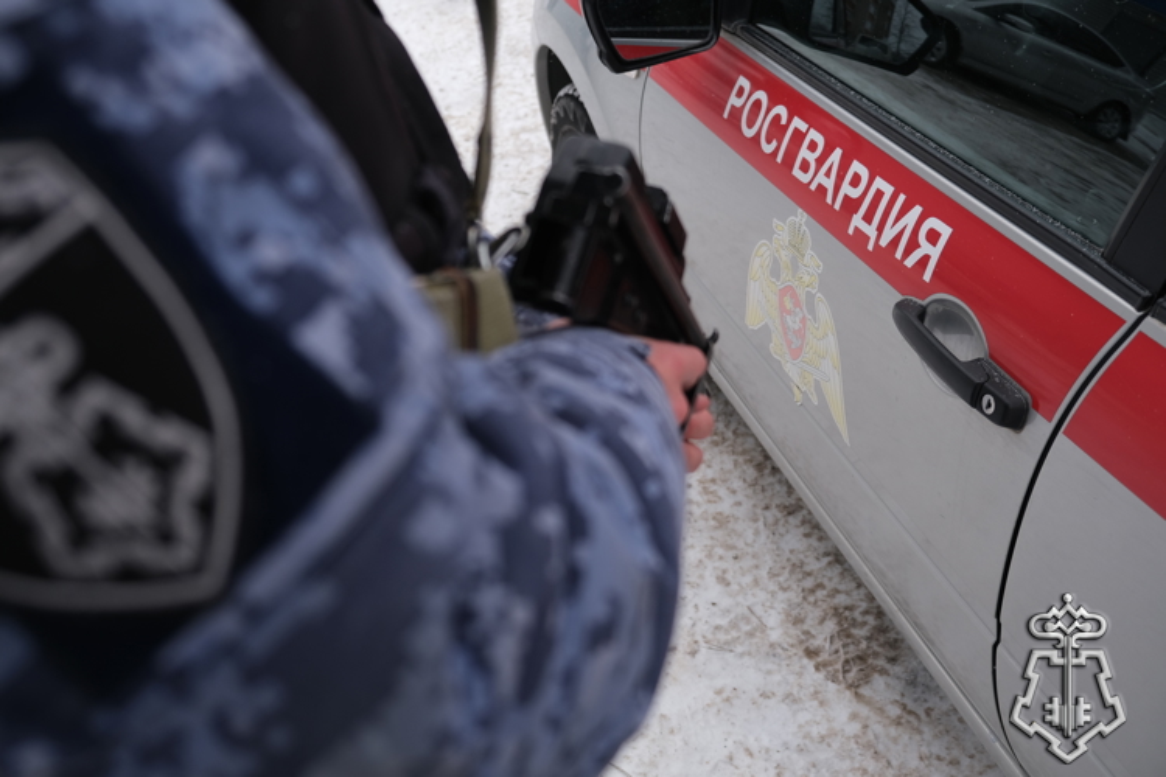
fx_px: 1166
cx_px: 583
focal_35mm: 36
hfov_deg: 53.1
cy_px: 388
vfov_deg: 36.9
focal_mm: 24.3
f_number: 3.6
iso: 160
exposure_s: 1/340
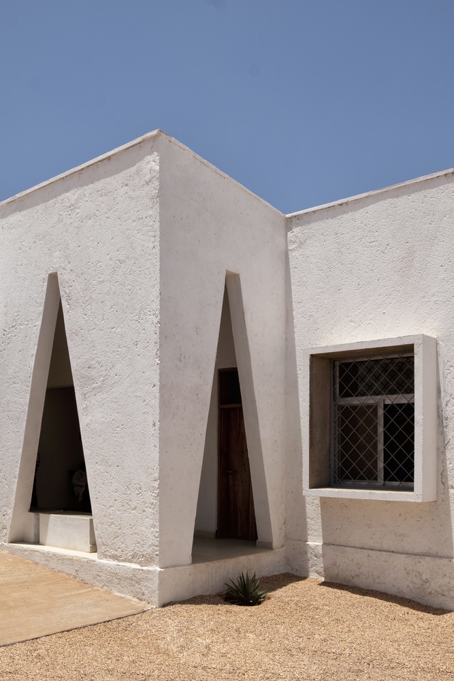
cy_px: 340
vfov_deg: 58.7
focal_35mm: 32
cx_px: 227
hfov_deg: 41.1
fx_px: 605
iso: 100
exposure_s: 1/140
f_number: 13
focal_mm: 21.4
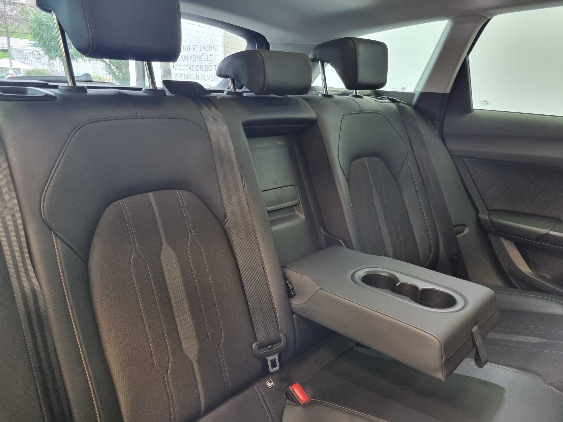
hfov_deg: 67.3
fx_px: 423
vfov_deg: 53.1
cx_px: 282
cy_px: 211
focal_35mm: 26
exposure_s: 1/33
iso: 640
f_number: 1.8
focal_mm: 5.4
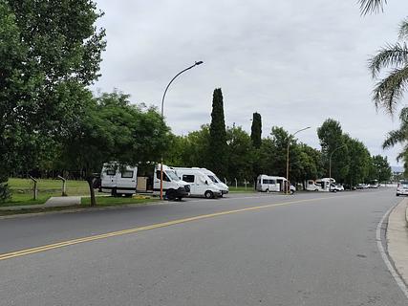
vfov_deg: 46.8
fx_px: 353
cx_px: 204
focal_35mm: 30
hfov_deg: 60.0
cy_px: 153
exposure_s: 1/799
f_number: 1.65
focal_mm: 6.19
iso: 50
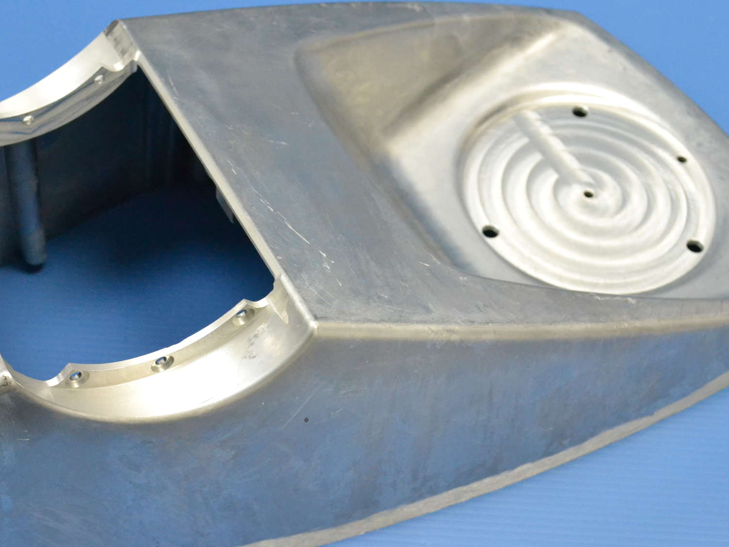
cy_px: 298
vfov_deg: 22.0
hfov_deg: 29.0
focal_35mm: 67
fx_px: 1406
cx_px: 314
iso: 3200
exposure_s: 1/50
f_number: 6.3
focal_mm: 29
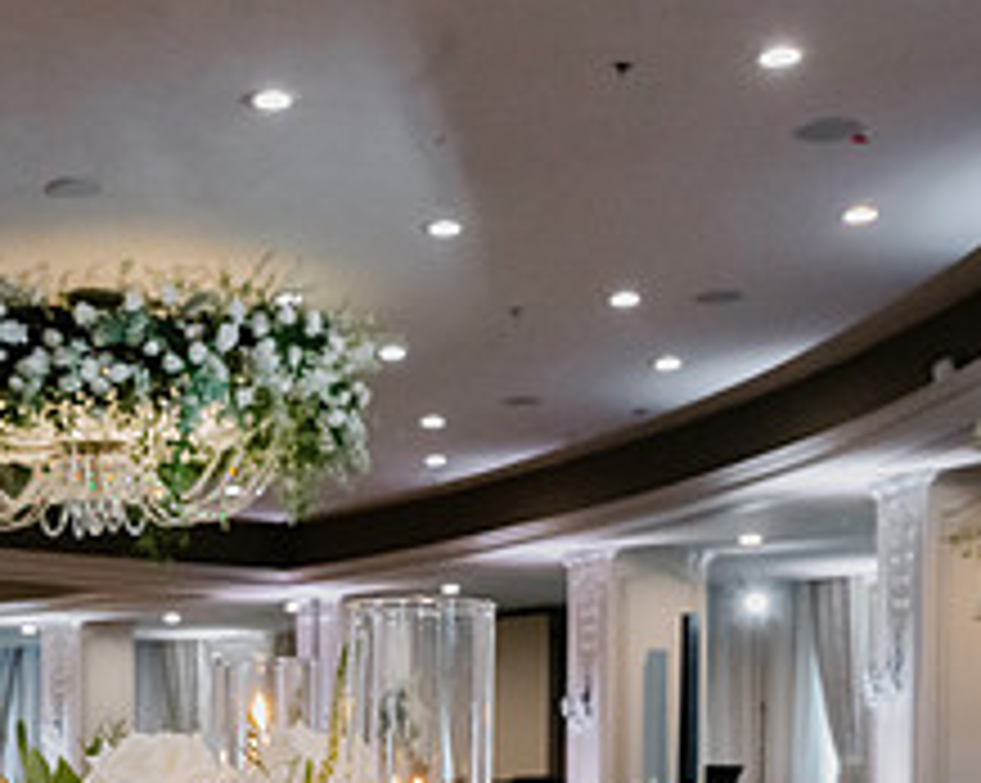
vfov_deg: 20.8
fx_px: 2031
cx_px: 94
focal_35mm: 70
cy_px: 853
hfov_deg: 26.2
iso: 4000
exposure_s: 1/30
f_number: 8
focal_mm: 28
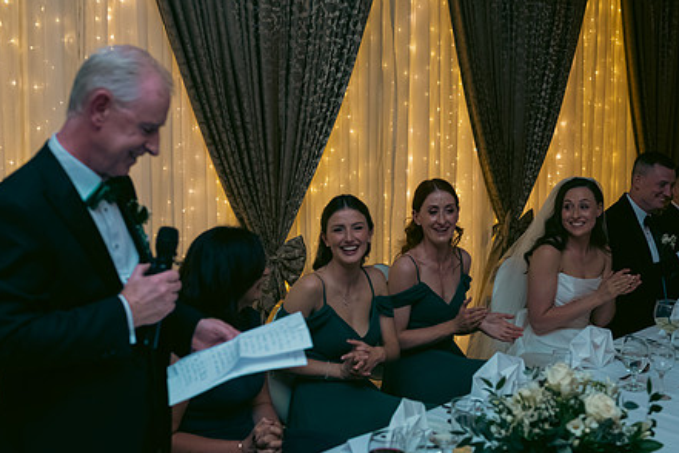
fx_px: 943
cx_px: 354
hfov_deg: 39.6
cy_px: 221
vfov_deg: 27.0
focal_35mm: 50
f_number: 3.5
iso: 800
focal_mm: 38
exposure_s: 1/160
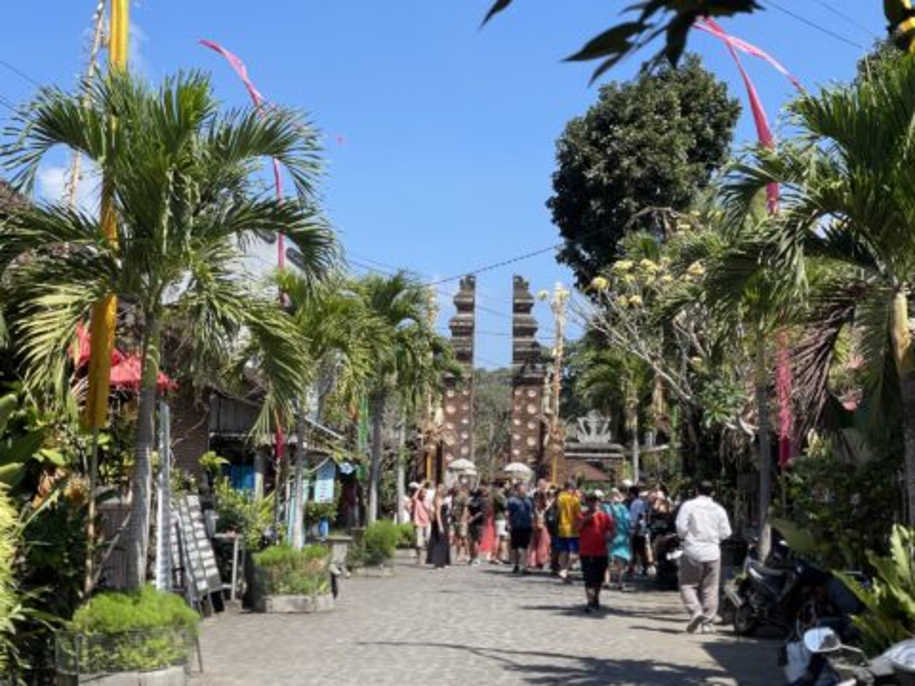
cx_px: 458
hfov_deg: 30.3
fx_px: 1692
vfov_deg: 22.9
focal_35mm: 64
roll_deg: -1.0
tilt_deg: +4.6
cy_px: 343
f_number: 2.2
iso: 20
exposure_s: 1/774
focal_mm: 7.5
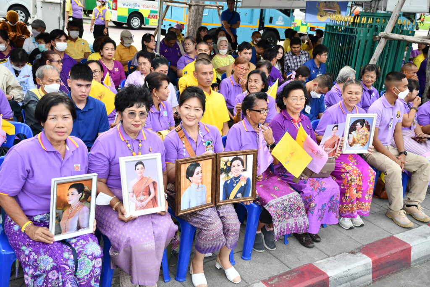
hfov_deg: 49.5
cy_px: 144
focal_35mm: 39
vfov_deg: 34.2
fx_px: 466
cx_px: 215
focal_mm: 26
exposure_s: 1/640
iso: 400
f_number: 3.5
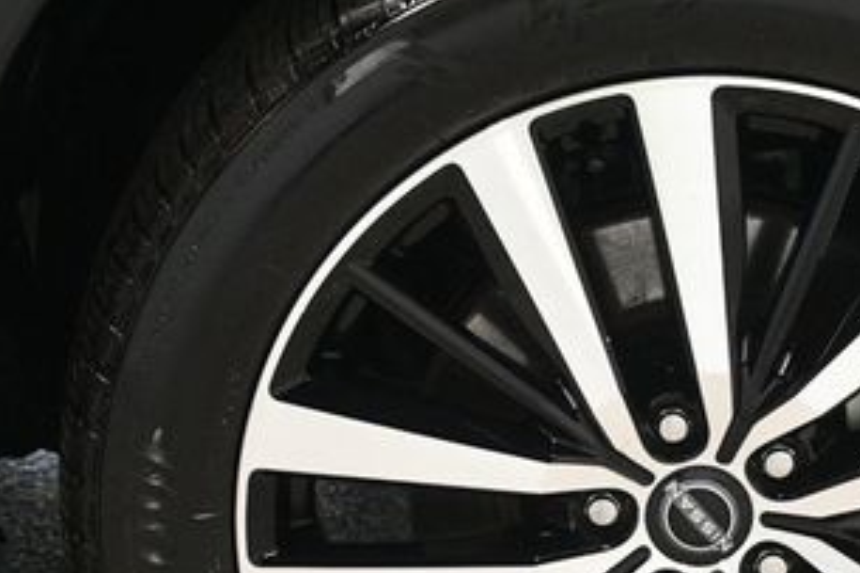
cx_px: 606
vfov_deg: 10.4
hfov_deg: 15.5
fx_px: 3151
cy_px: 395
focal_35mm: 132
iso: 3200
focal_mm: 42
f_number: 4.5
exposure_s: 1/80
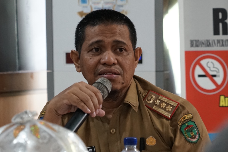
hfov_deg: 17.1
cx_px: 114
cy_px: 76
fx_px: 760
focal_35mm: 120
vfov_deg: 11.4
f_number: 6.3
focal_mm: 120
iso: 3200
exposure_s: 1/25
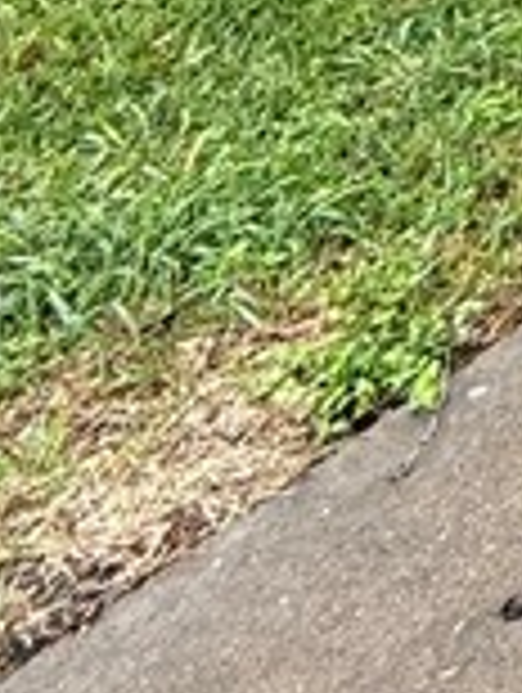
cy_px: -909
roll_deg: -1.2
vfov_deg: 14.7
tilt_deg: +2.8
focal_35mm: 93
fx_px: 1865
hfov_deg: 11.3
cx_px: 1462
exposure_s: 1/99
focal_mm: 2.22
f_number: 2.2
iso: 100
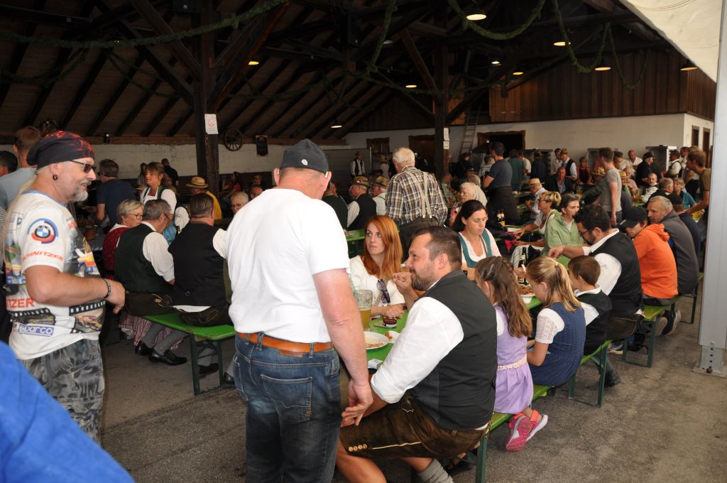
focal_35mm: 27
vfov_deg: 47.8
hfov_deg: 67.4
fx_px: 545
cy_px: 242
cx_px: 364
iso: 200
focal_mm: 18
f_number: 3.5
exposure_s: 1/200
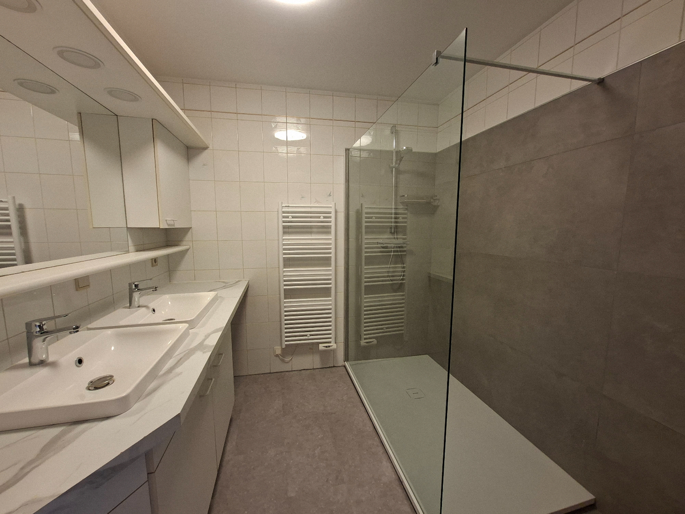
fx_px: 257
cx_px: 342
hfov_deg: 106.2
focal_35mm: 13
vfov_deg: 89.9
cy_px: 257
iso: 200
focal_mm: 1.74
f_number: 2.2
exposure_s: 1/40
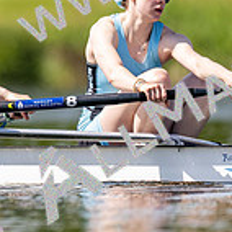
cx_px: -101
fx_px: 15764
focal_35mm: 2079
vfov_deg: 0.8
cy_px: 69
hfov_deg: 0.8
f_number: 4
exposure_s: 1/2500
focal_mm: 600
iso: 320
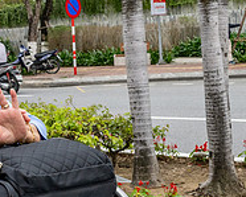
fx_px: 765
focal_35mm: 105
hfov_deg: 18.0
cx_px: 33
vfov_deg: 14.7
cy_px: 98
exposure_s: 1/320
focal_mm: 24
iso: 280
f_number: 8
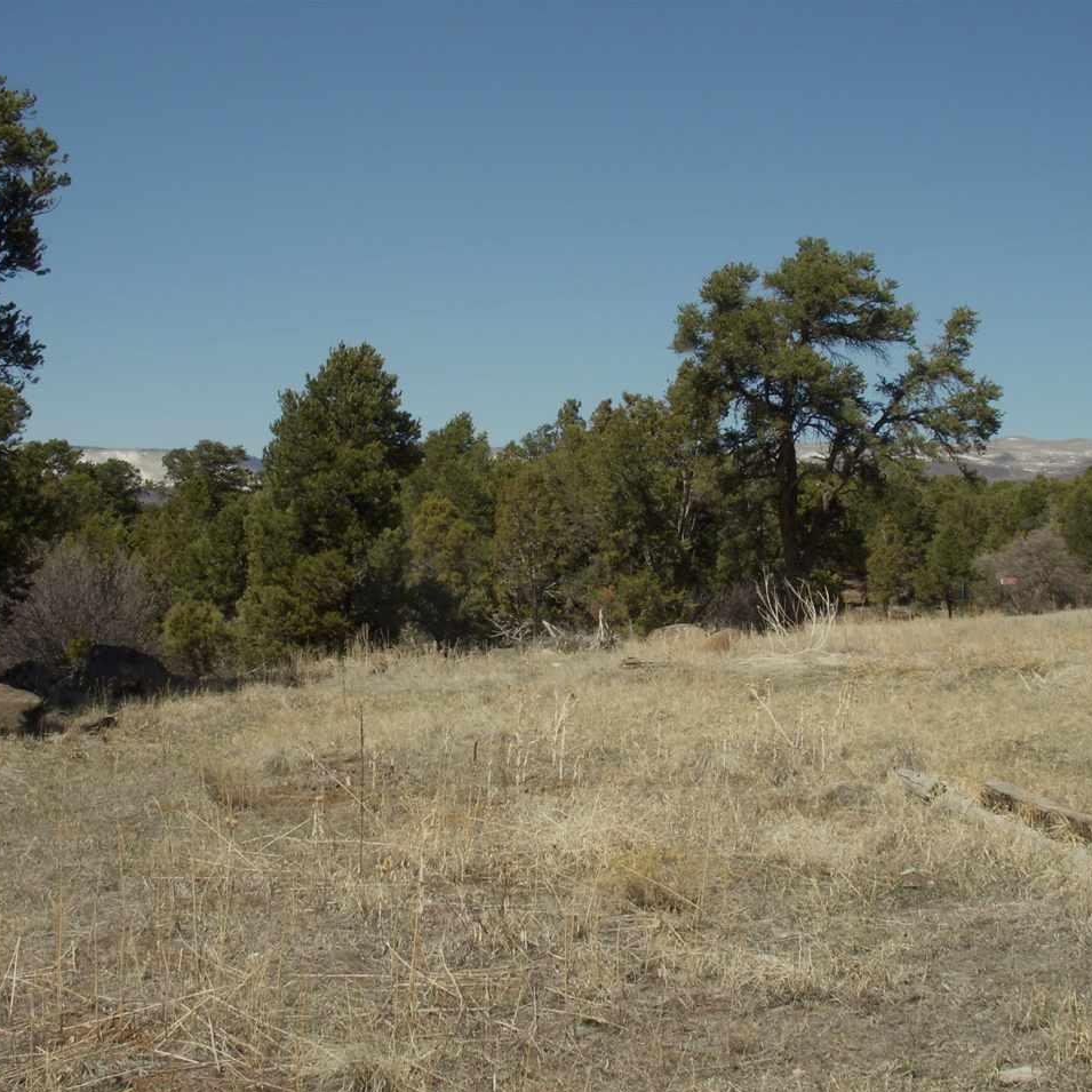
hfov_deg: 37.5
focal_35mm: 45
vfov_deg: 37.6
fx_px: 1606
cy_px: 548
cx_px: 611
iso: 100
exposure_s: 1/320
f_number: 6.6
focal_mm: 6.3
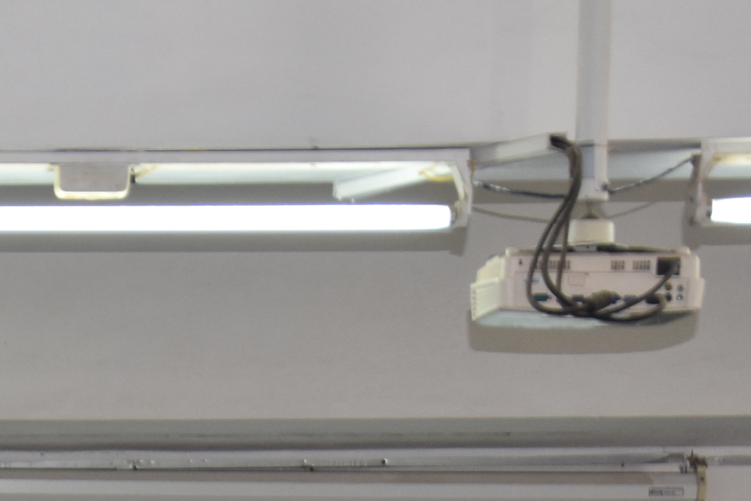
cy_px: 913
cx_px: -453
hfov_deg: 10.0
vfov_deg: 6.8
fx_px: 4129
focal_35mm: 198
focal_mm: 35
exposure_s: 1/60
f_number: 4.5
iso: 560
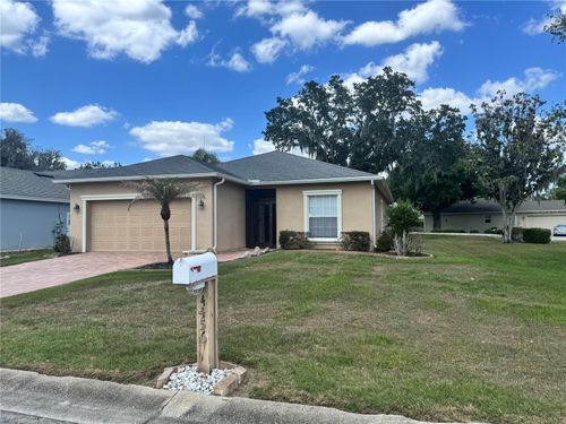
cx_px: 283
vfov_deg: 56.8
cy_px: 212
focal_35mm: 24
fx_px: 392
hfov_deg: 71.6
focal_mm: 6.76
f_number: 1.78
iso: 80
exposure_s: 1/3802
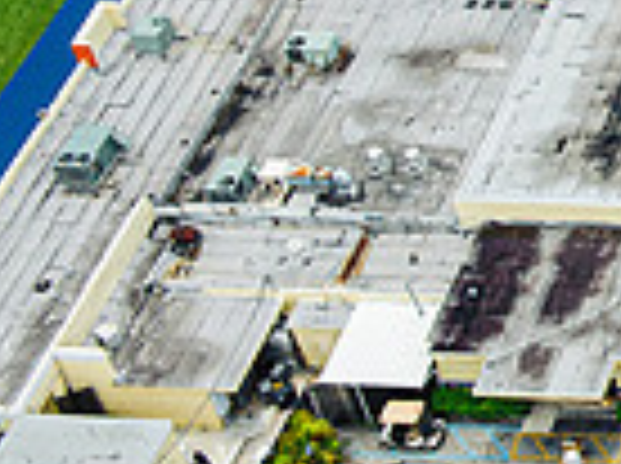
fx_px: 2758
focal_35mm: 154
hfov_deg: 11.4
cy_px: -153
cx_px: 1296
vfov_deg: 9.4
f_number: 5
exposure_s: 1/2000
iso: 250
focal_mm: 38
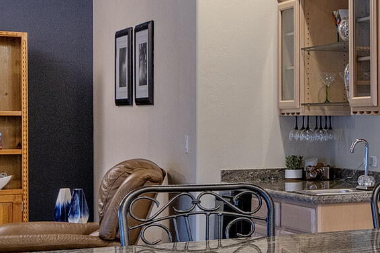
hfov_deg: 15.3
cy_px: 126
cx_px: 845
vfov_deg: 14.5
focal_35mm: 94
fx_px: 992
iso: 200
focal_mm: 19
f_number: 7.1
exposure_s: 1/2.5
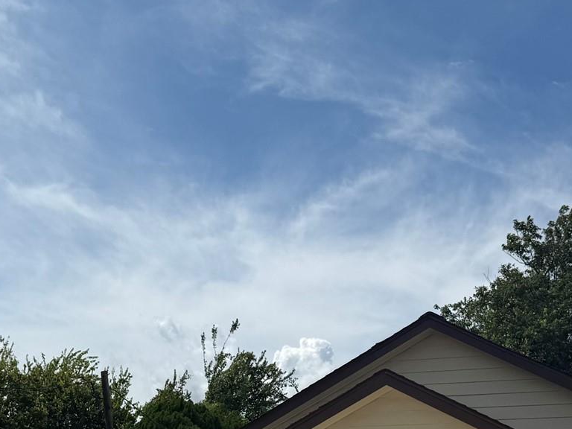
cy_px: 518
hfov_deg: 30.1
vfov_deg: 21.3
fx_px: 1058
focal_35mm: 64
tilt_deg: +4.2
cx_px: 361
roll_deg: -1.2
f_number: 1.78
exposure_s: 1/11905
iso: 80
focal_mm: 6.76
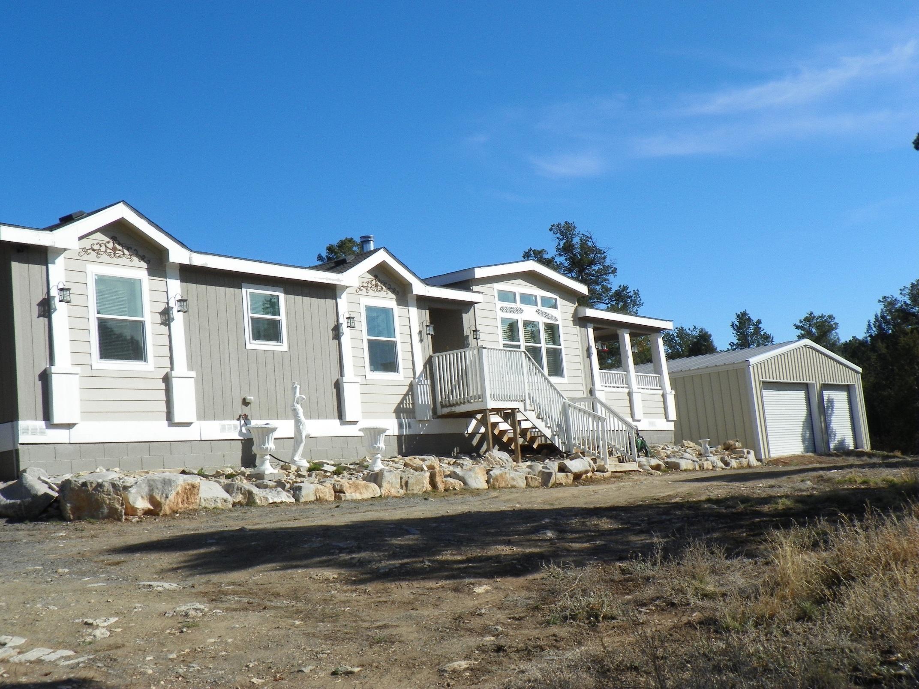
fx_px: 1221
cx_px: 460
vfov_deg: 31.5
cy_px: 344
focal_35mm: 46
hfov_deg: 41.2
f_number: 8
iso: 64
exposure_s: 1/125
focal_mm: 8.2
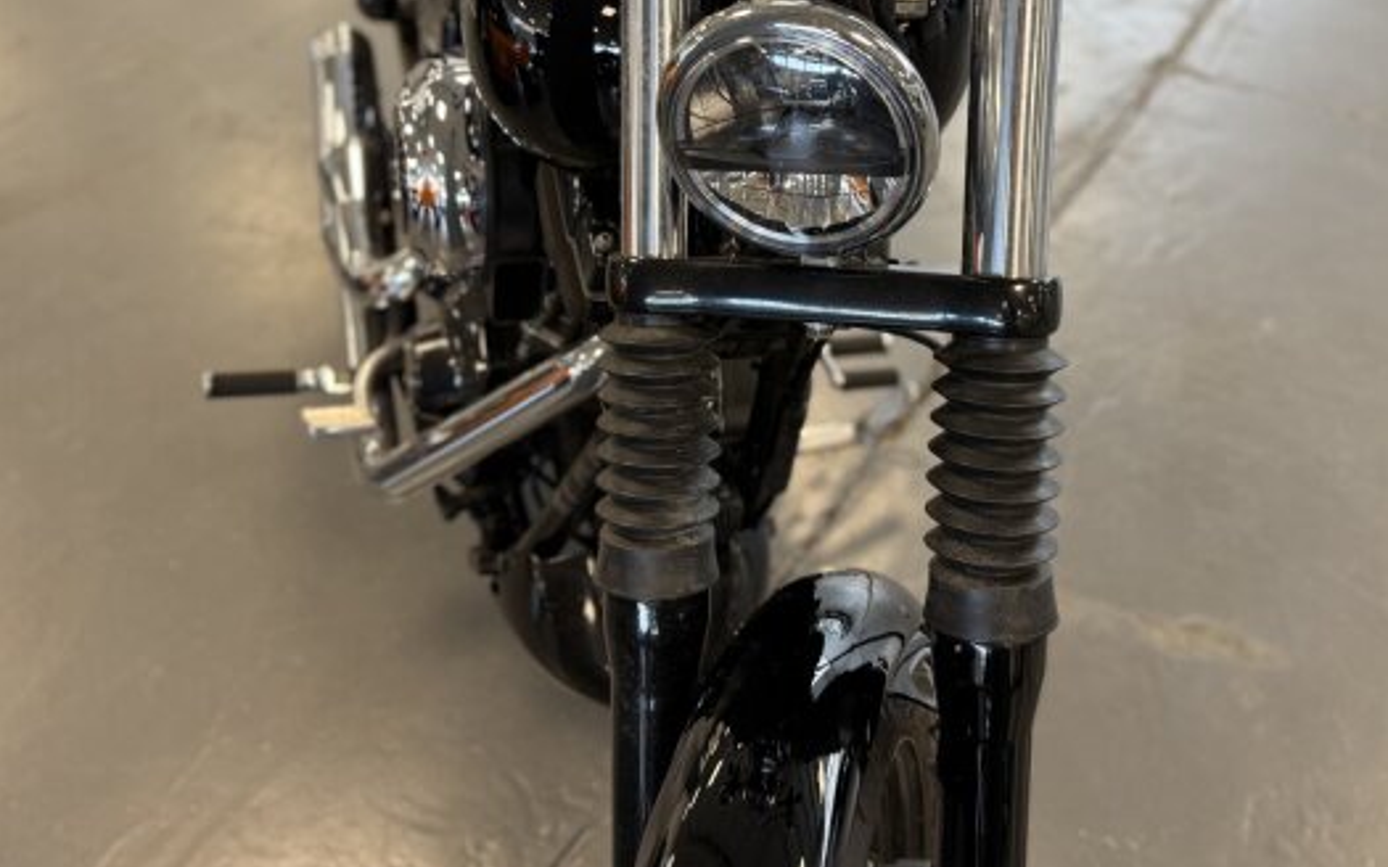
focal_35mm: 31
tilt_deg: -42.1
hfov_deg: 61.0
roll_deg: +0.6
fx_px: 1173
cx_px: 783
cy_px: 275
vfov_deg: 40.0
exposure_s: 1/50
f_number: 1.78
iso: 125
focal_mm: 6.76
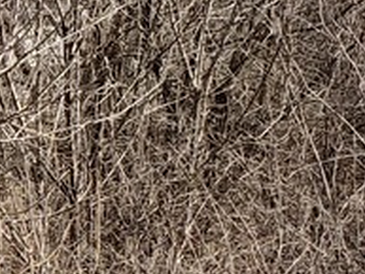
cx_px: -208
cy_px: 306
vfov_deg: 7.6
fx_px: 2047
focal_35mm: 194
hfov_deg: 9.8
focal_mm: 4.3
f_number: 2.4
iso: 50
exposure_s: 1/809
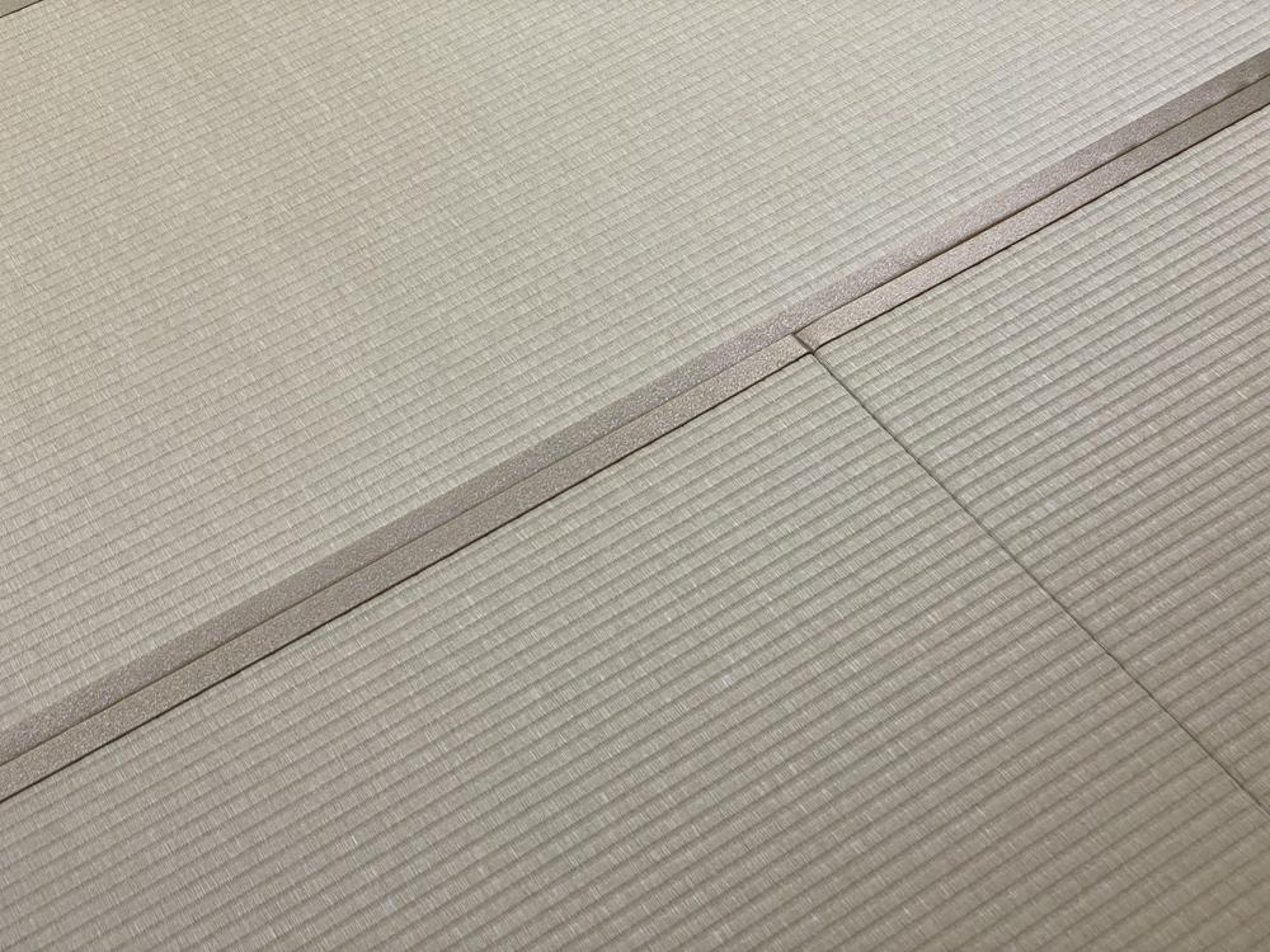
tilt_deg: -50.6
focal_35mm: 52
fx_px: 1908
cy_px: 476
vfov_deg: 28.0
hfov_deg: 36.8
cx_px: 635
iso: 160
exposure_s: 1/60
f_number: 2
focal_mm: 6
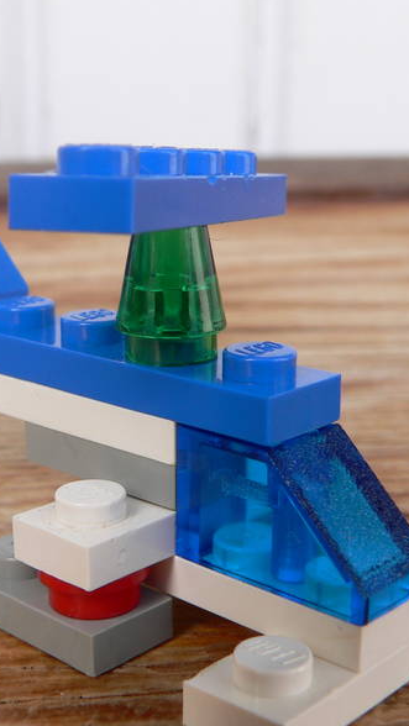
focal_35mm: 60
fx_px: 1156
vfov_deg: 34.8
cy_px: 412
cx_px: 142
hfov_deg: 20.0
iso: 80
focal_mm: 6
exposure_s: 1/200
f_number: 4
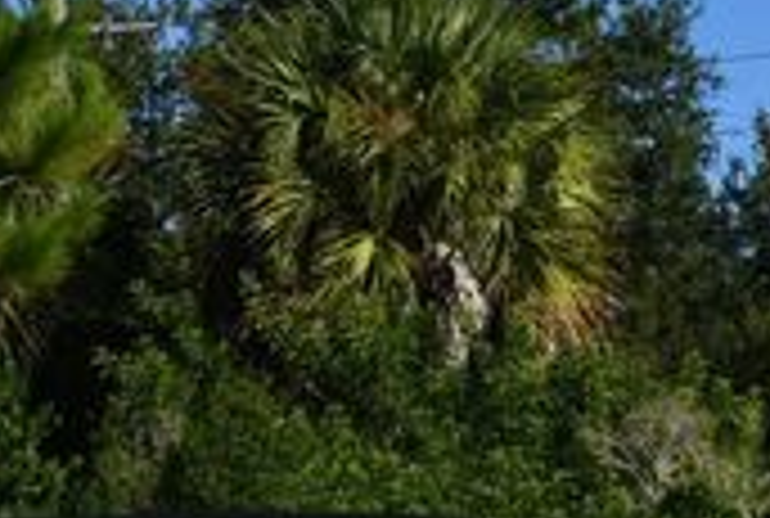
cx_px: -203
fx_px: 4482
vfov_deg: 6.5
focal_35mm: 209
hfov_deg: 9.7
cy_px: 784
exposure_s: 1/320
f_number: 9
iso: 100
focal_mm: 28
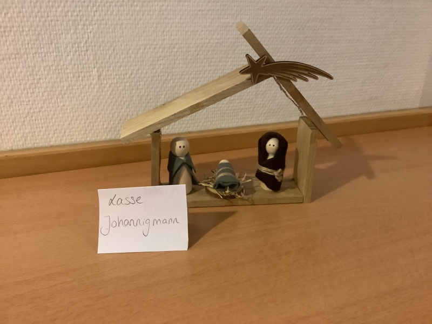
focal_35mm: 31
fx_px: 387
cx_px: 216
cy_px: 162
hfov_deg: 58.4
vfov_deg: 45.4
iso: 400
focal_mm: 3.3
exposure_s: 1/25
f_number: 2.4
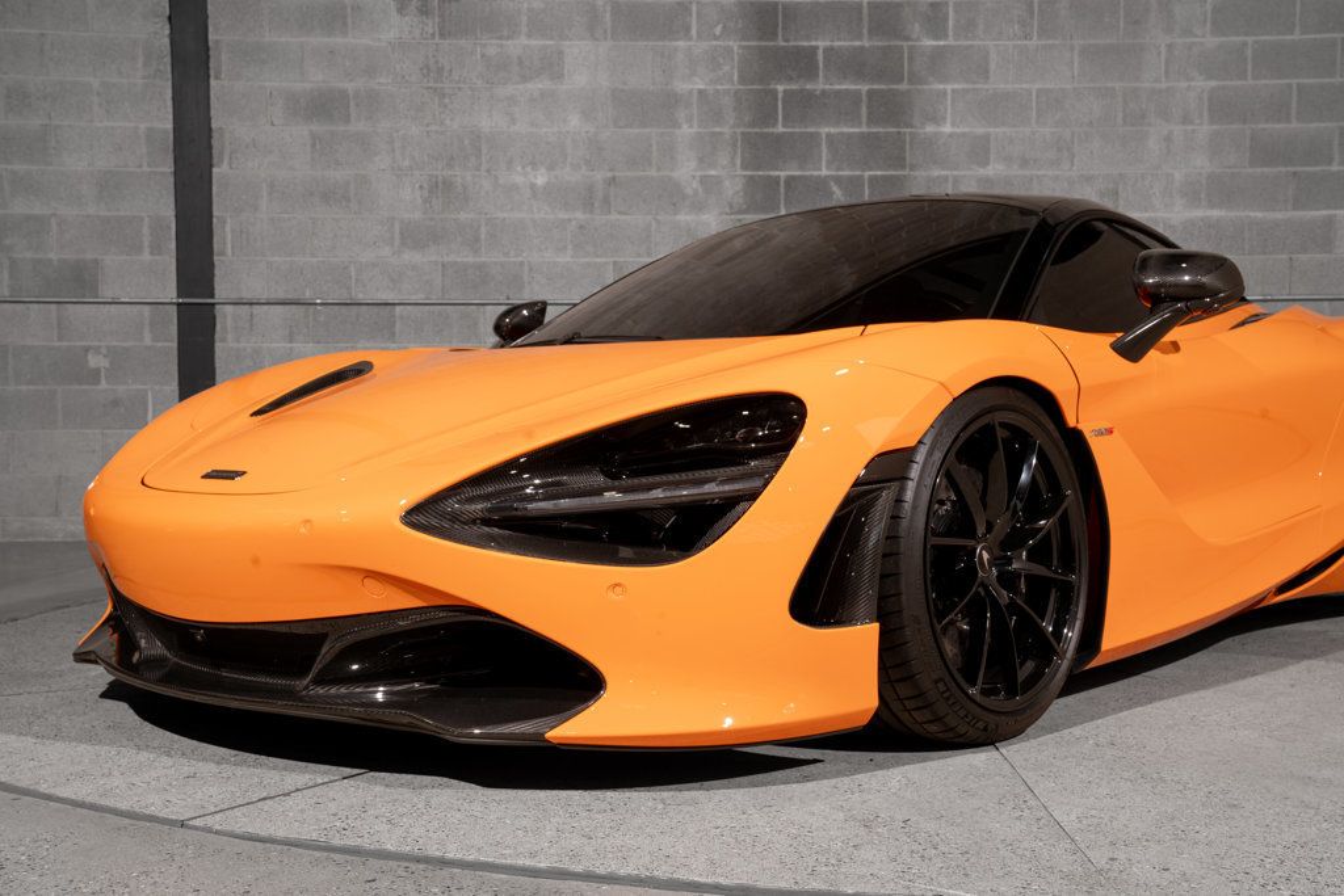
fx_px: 1531
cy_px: 448
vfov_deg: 32.6
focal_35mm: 41
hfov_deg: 47.4
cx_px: 672
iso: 320
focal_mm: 41
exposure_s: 1/50
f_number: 11
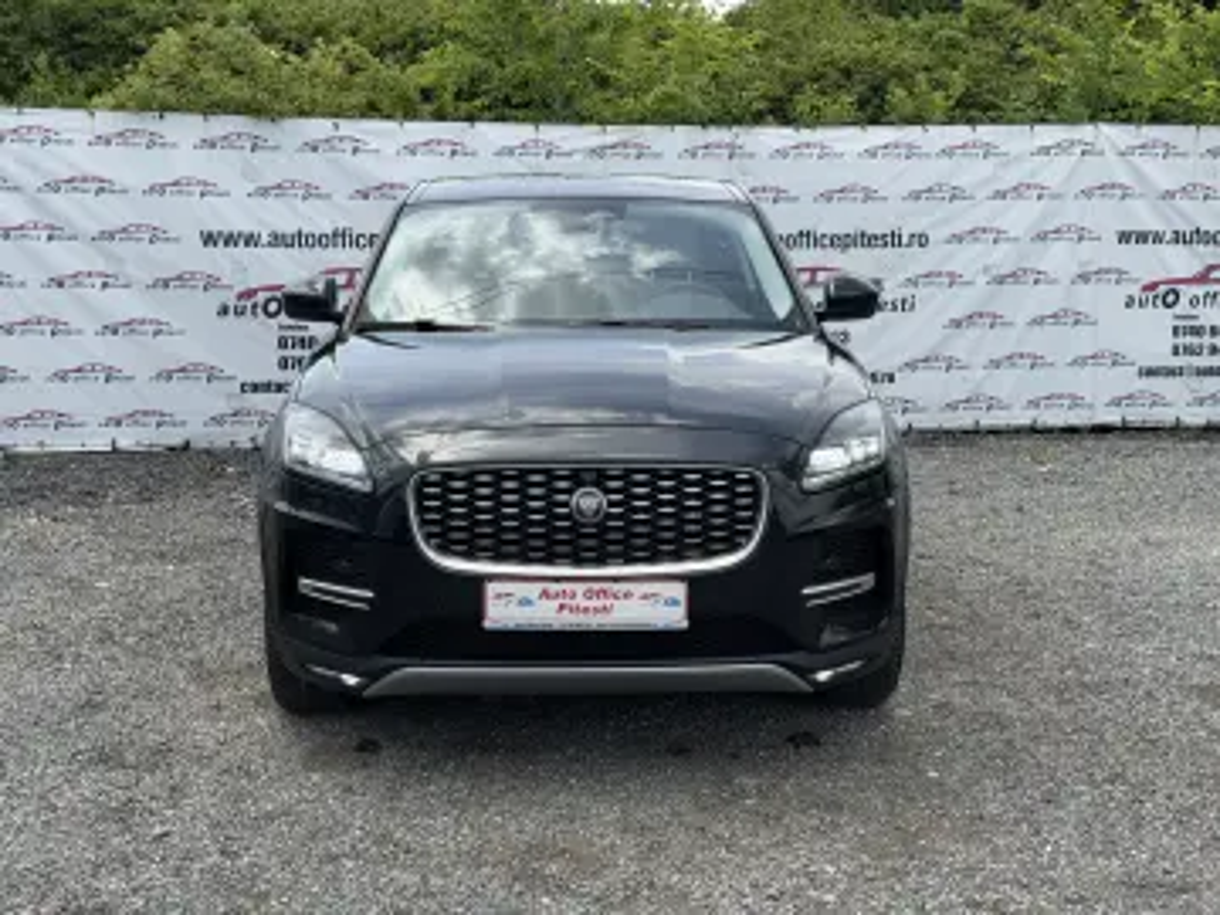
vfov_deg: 30.3
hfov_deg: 39.7
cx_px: 610
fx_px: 1692
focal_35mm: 48
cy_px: 458
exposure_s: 1/2667
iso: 64
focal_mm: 6.76
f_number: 1.78
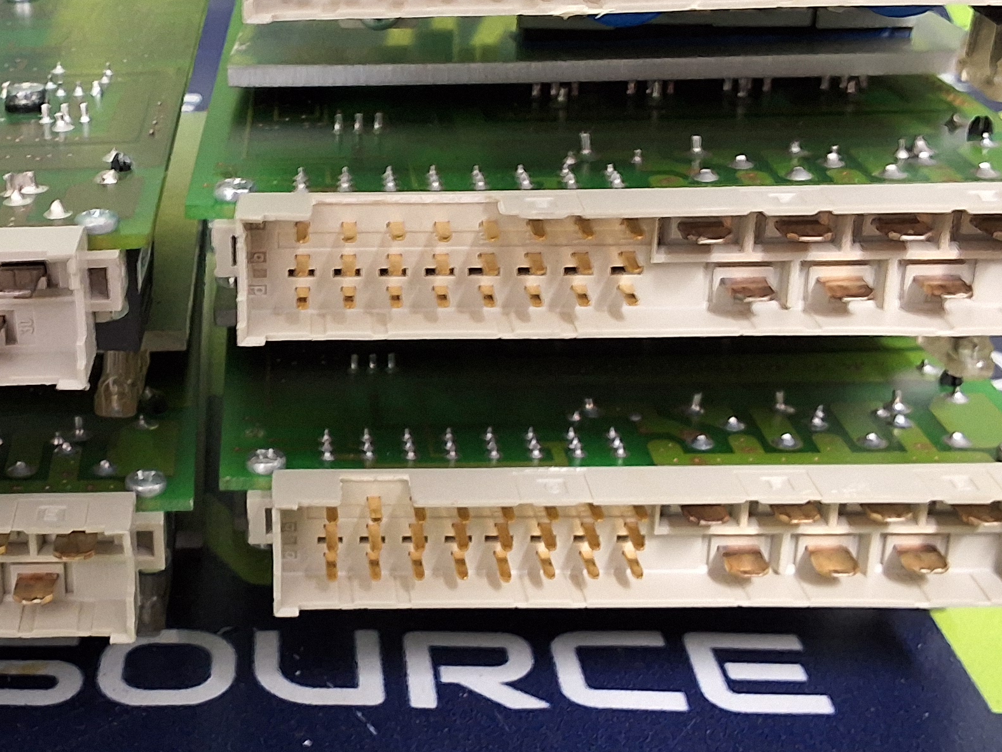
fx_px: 1679
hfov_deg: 32.6
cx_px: 253
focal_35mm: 58
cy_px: 359
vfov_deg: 25.2
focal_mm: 2.91
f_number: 1.9
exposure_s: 1/25
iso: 320
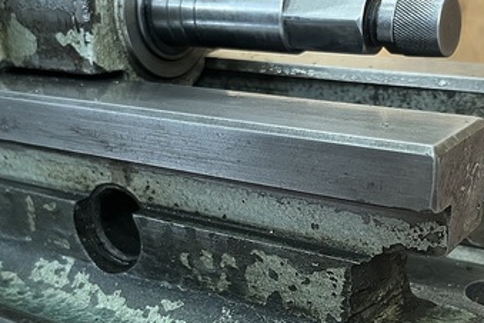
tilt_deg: -23.1
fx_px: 686
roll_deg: +1.1
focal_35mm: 51
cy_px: 237
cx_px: 314
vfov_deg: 26.2
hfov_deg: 38.5
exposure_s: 1/60
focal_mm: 5.1
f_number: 1.6
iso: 200
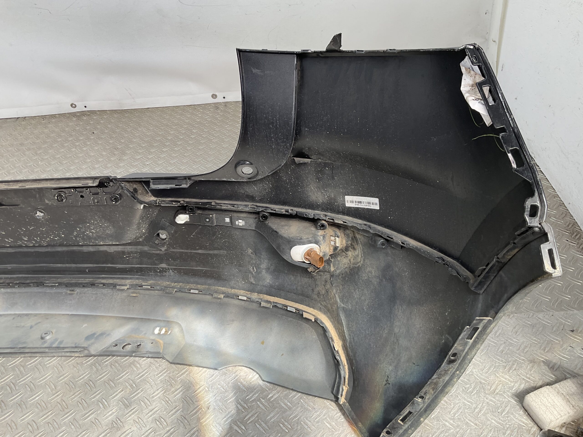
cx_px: 292
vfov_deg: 48.2
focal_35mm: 29
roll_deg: +4.8
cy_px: 218
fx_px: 488
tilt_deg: -38.8
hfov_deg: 61.7
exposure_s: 1/135
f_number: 1.8
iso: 16
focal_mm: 3
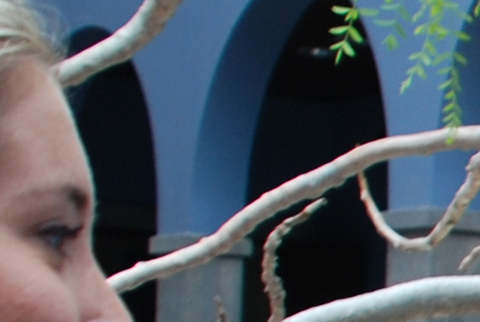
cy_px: 635
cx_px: 1426
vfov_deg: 6.9
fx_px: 2563
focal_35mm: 192
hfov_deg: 8.8
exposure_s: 1/60
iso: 160
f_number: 4
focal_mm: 18
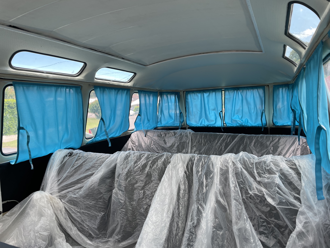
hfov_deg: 67.3
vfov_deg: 53.1
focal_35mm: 26
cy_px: 124
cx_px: 165
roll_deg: +7.2
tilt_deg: -1.7
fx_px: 248
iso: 32
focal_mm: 4.2
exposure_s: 1/193
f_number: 1.6
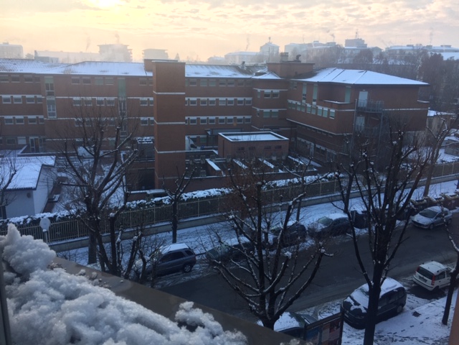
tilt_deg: -15.9
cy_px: 172
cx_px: 230
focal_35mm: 29
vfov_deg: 48.2
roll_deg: -0.5
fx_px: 385
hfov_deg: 61.7
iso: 32
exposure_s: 1/306
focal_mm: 4.15
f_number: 2.2
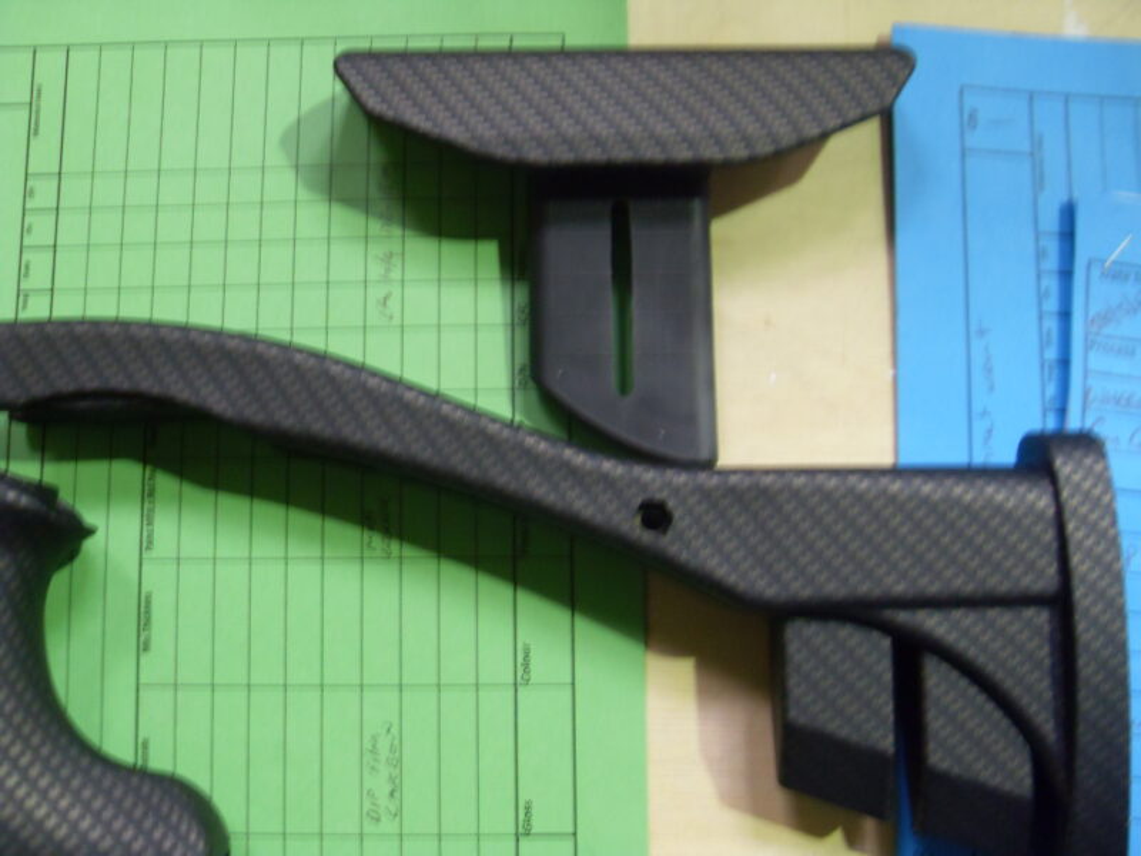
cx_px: 570
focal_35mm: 35
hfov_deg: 52.6
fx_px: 1154
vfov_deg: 40.7
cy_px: 428
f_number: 2.8
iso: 200
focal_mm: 6.3
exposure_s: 1/10
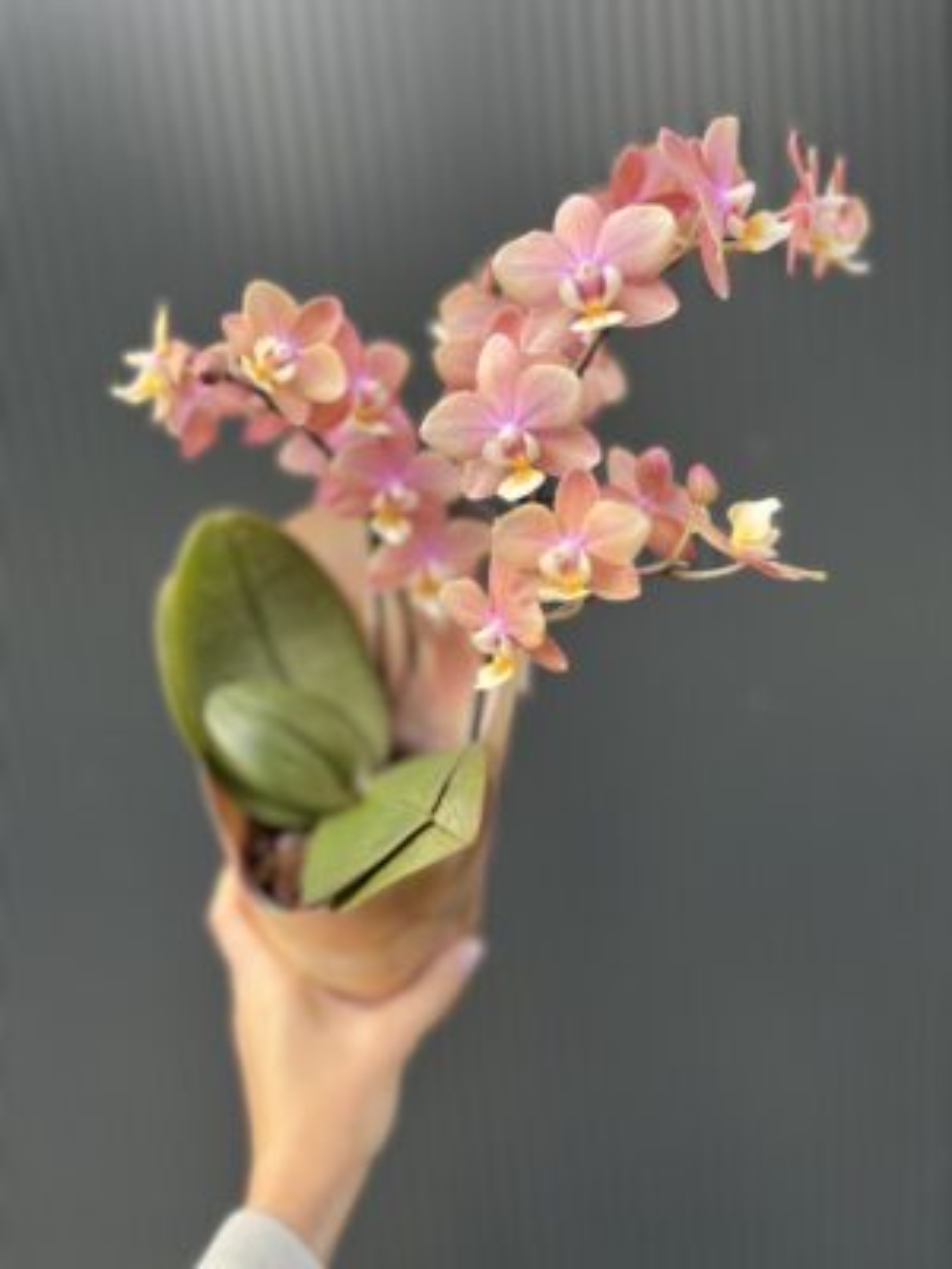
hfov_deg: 53.1
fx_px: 953
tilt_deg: -12.8
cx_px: 476
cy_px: 634
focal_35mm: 26
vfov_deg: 67.3
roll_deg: +5.5
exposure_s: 1/179
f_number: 1.6
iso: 40
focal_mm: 5.1
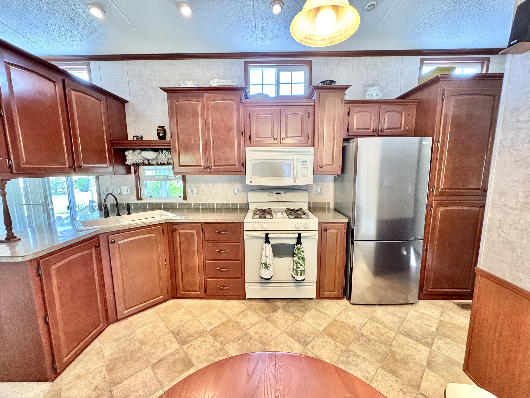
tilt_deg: -7.7
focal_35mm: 14
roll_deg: -0.2
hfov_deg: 102.1
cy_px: 199
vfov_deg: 85.7
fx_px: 214
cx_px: 265
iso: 320
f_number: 2.2
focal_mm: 2.22
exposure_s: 1/60
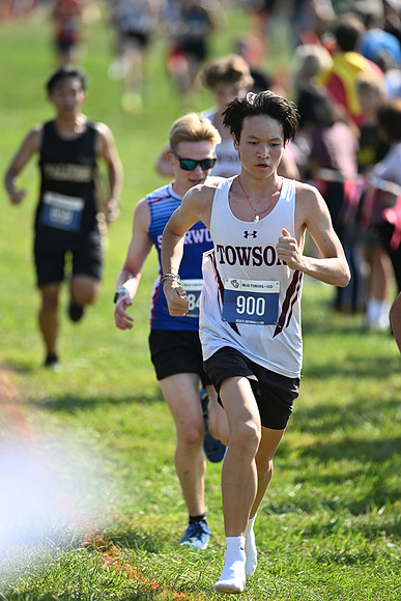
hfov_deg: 4.6
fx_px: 5009
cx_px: 200
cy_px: 300
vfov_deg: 6.9
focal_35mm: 300
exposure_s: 1/1600
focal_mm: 300
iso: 220
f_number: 2.8
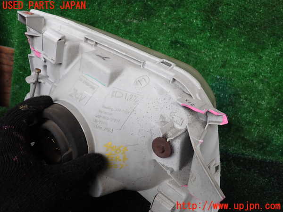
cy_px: 106
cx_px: 142
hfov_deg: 60.0
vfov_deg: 46.8
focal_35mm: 30
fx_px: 245
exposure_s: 1/100
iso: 100
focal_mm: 5.4
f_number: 2.3
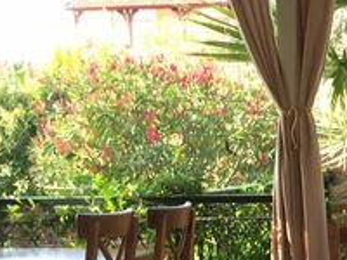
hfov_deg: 15.1
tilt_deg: -9.6
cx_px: 588
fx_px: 1163
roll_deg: +1.8
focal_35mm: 116
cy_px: 321
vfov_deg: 12.4
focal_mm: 4.15
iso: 50
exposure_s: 1/100
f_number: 2.2
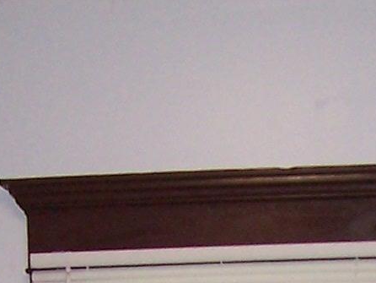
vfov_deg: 7.0
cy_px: 783
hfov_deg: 10.0
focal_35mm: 195
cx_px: 436
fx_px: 2119
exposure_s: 1/60
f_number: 2.7
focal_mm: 5.6
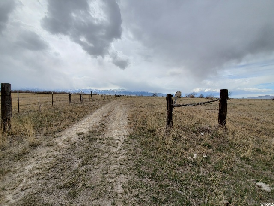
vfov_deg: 89.9
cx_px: 137
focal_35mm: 13
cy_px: 103
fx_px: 103
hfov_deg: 106.2
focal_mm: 1.8
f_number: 2.2
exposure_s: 1/1372
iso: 50
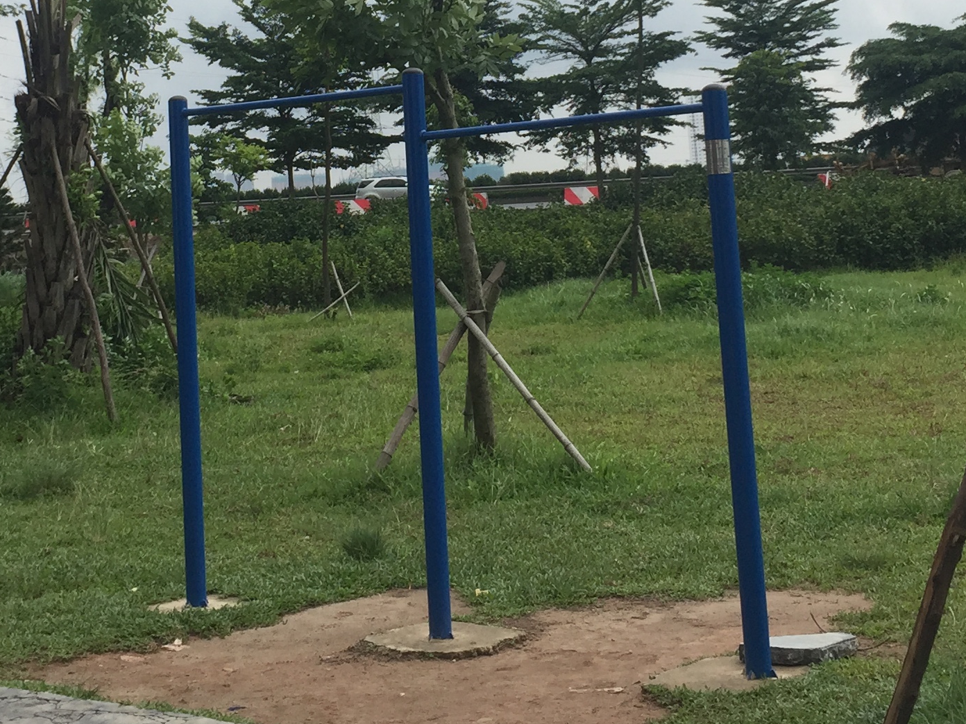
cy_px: 33
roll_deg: +1.0
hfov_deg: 28.5
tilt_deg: +2.1
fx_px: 1898
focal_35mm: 68
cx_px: 384
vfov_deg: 21.0
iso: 32
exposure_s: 1/1883
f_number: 2.2
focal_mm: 4.15
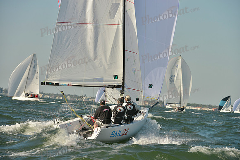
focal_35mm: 220
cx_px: 120
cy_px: 80
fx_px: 1467
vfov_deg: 6.2
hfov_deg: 9.4
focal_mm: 220
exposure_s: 1/1250
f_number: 7.1
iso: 280
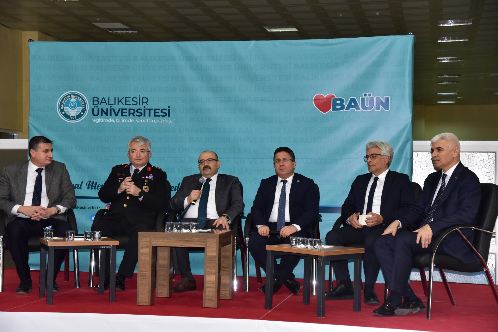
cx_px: 249
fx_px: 899
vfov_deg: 20.9
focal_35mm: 65
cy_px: 166
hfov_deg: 31.0
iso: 2500
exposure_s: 1/200
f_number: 5.6
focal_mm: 65
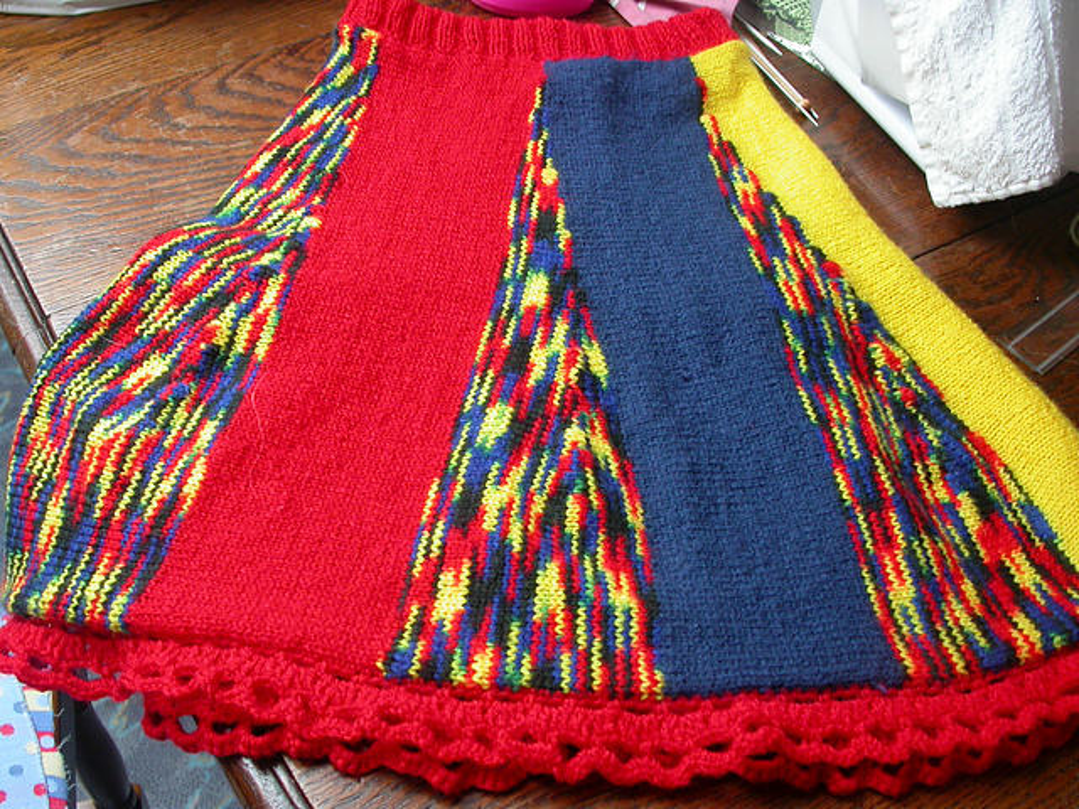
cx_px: 540
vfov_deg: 37.7
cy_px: 404
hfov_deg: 49.0
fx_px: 1184
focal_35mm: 38
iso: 100
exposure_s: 1/36.5
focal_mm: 7.85
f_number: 2.6
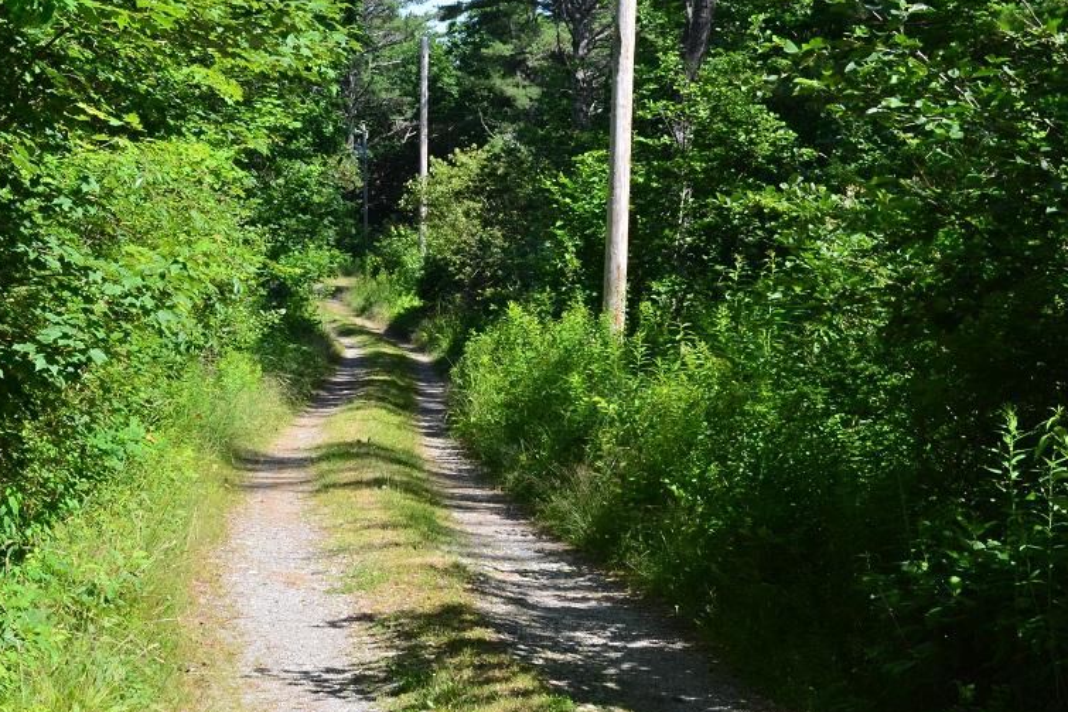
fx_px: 2635
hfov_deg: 22.9
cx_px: 481
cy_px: 131
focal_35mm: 89
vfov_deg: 15.3
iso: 200
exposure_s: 1/100
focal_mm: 35
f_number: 11
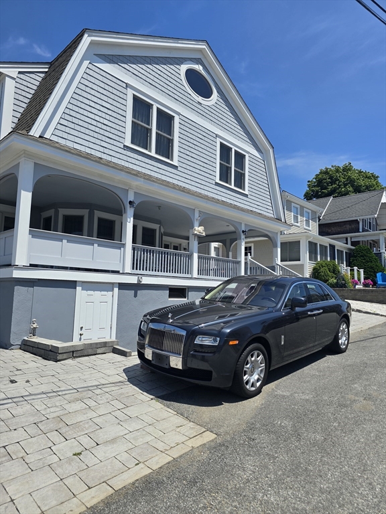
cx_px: 193
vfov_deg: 73.9
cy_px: 257
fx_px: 342
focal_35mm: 23
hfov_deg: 58.9
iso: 12
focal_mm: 6.3
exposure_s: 1/984
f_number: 1.7
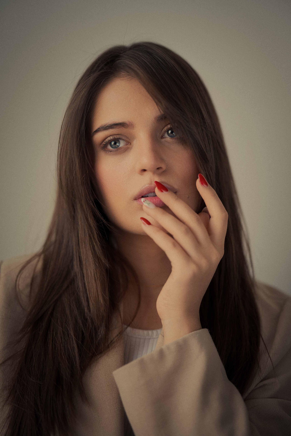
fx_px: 1031
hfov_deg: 16.1
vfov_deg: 23.9
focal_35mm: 85
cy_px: 218
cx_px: 146
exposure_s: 1/400
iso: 125
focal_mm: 85
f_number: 1.4
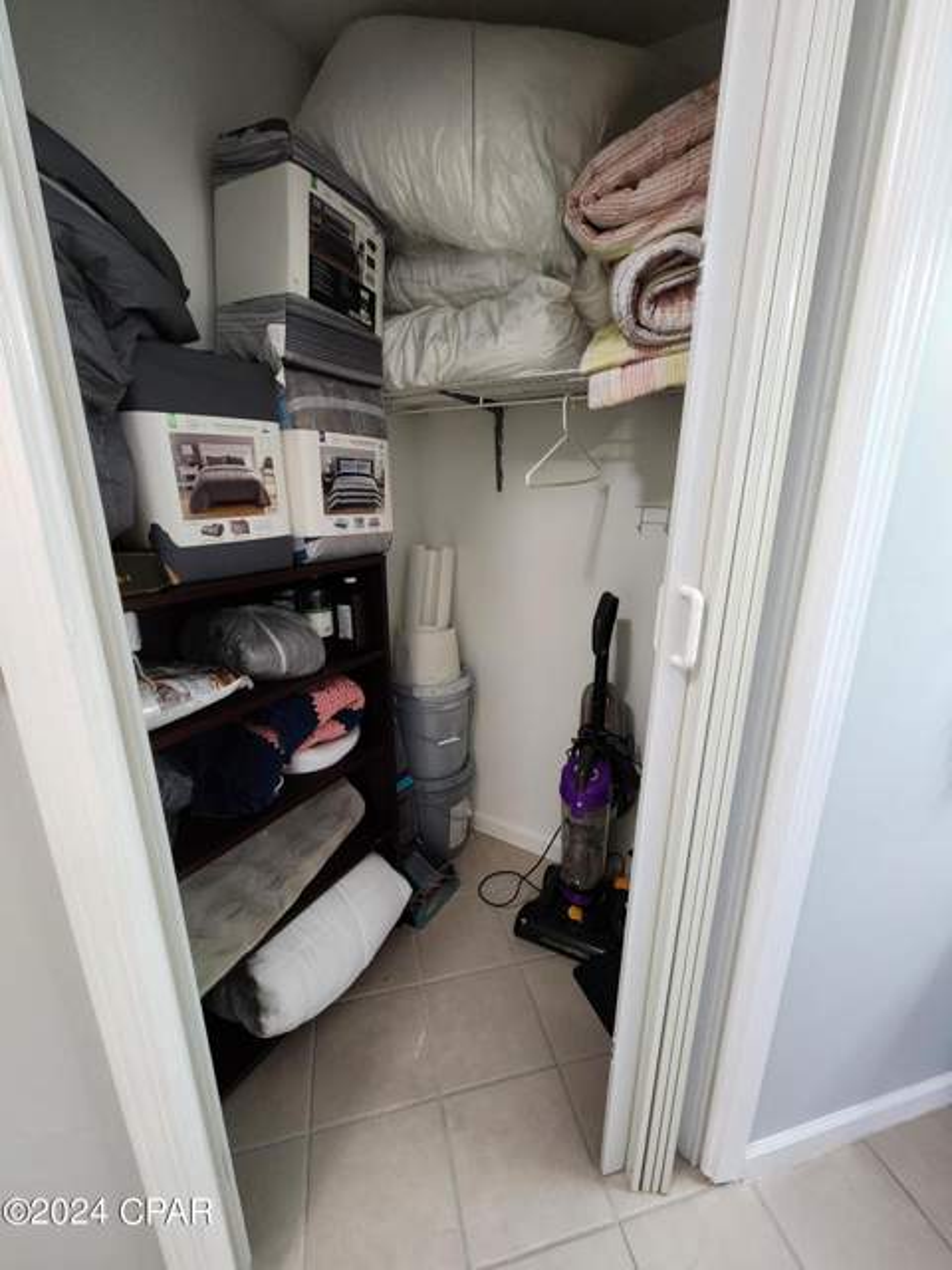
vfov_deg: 106.2
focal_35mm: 13
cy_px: 635
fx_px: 477
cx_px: 476
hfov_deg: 89.9
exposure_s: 1/30
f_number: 2.2
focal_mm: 2.2
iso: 400
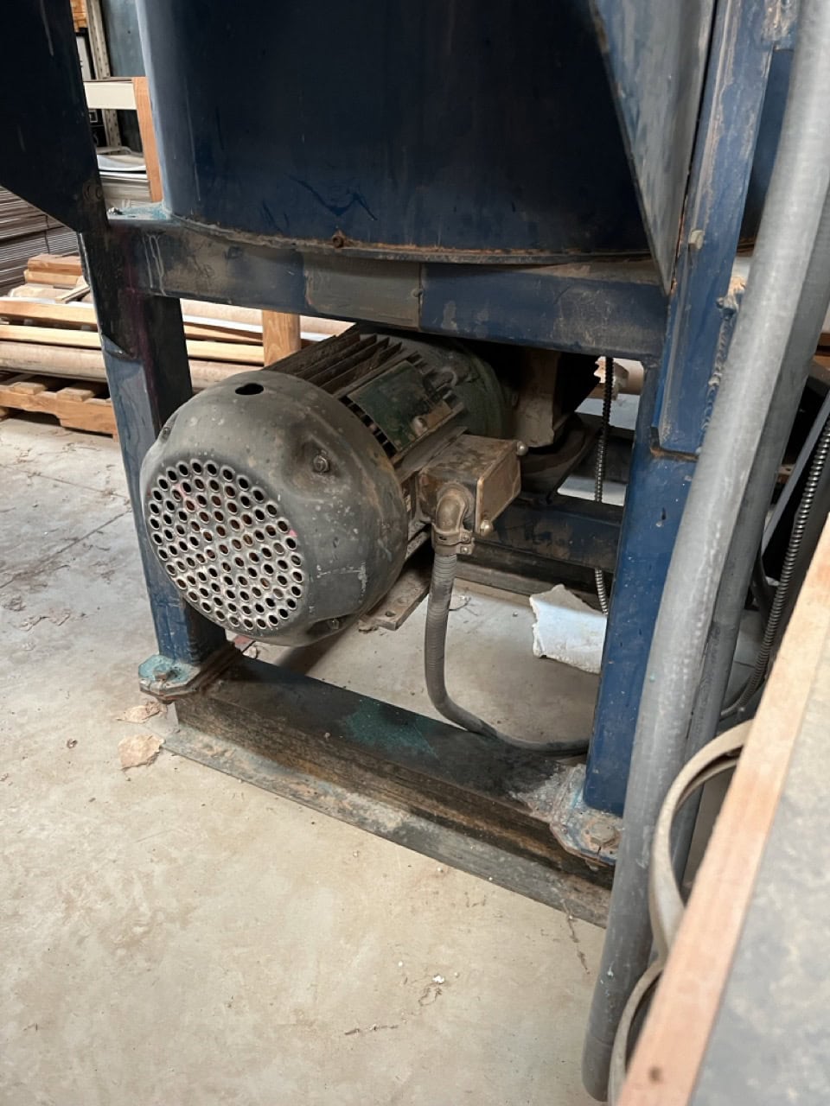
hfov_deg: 53.1
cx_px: 415
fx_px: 831
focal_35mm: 26
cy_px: 553
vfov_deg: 67.3
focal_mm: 5.7
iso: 500
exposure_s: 1/45
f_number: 1.5
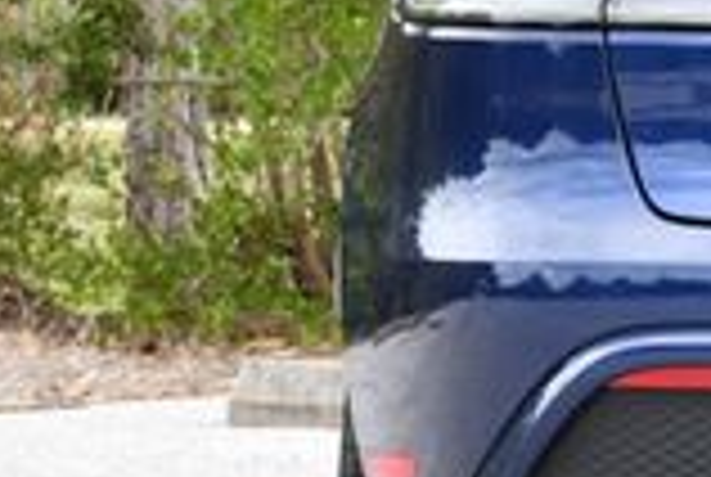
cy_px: 86
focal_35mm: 308
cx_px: 1242
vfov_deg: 4.5
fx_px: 6094
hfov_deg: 6.5
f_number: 5.6
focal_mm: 38
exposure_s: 1/250
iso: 360
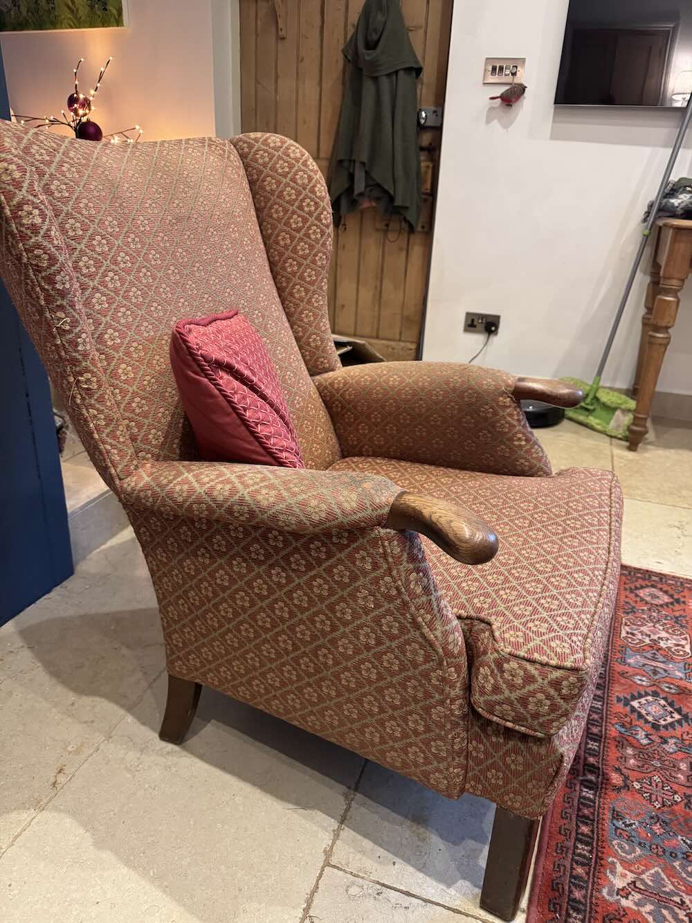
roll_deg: -1.8
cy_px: 462
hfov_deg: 56.8
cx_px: 346
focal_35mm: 24
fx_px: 640
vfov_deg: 71.6
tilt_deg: -22.6
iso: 500
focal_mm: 6.76
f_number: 1.78
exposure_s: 1/50
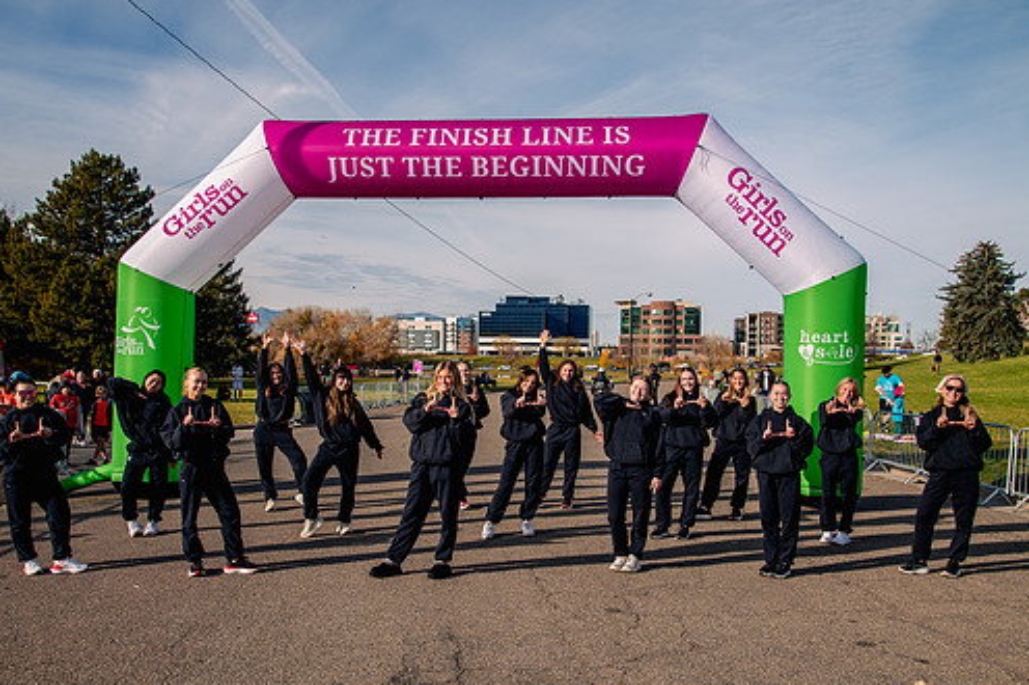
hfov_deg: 58.7
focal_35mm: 32
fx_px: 914
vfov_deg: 41.0
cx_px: 503
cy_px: 386
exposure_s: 1/1250
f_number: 7.1
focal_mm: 27
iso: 800
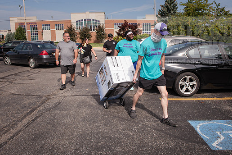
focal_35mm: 27
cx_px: 124
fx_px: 174
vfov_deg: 47.9
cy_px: 71
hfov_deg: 67.3
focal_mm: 24
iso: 200
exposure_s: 1/800
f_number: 6.3
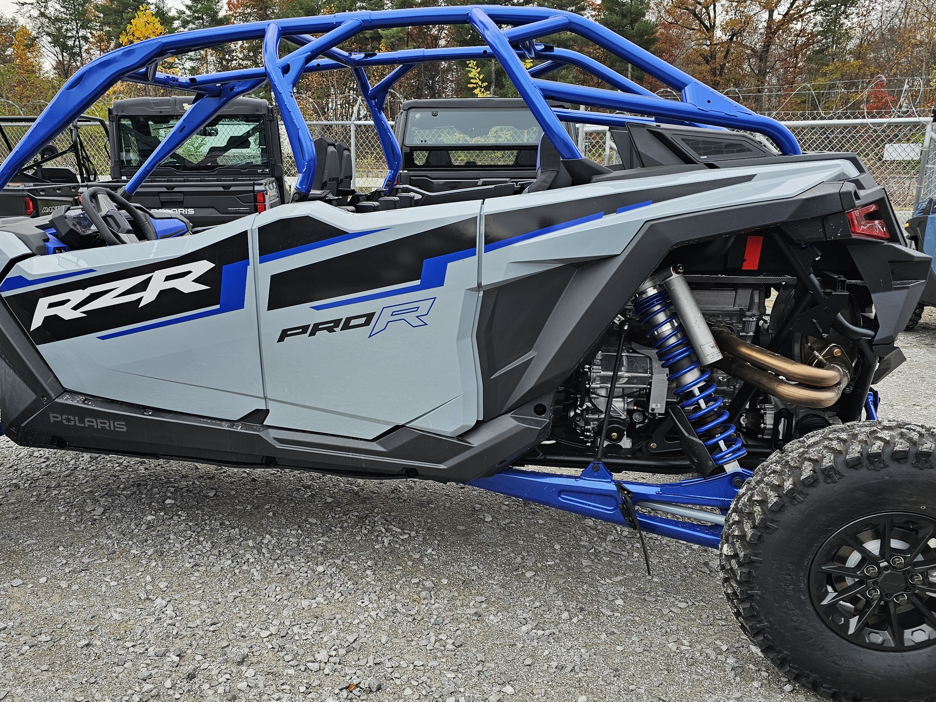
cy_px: 382
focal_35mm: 30
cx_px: 390
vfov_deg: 46.7
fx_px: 811
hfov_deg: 59.6
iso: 50
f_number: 1.7
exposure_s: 1/100
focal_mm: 6.3
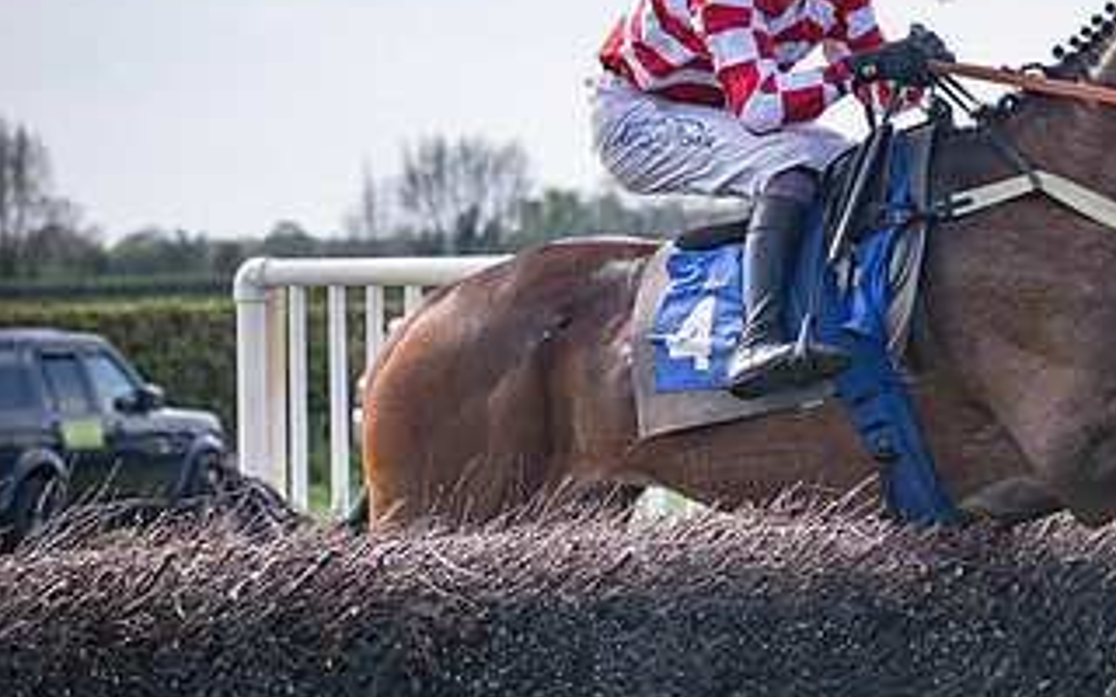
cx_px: 708
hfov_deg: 10.7
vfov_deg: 6.7
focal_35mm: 195
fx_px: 5931
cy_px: 423
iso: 400
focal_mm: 79
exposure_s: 1/2500
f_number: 4
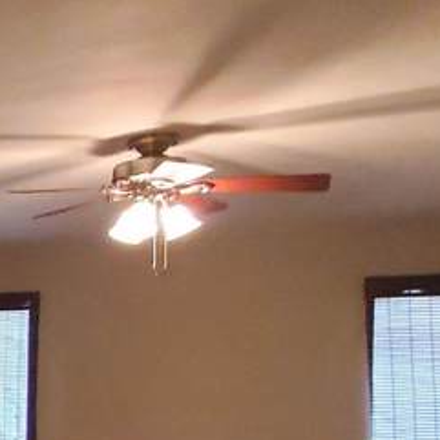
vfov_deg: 27.4
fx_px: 877
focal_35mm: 61
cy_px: 378
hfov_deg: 17.8
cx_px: -471
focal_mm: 1.8
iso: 500
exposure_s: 1/29
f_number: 2.2
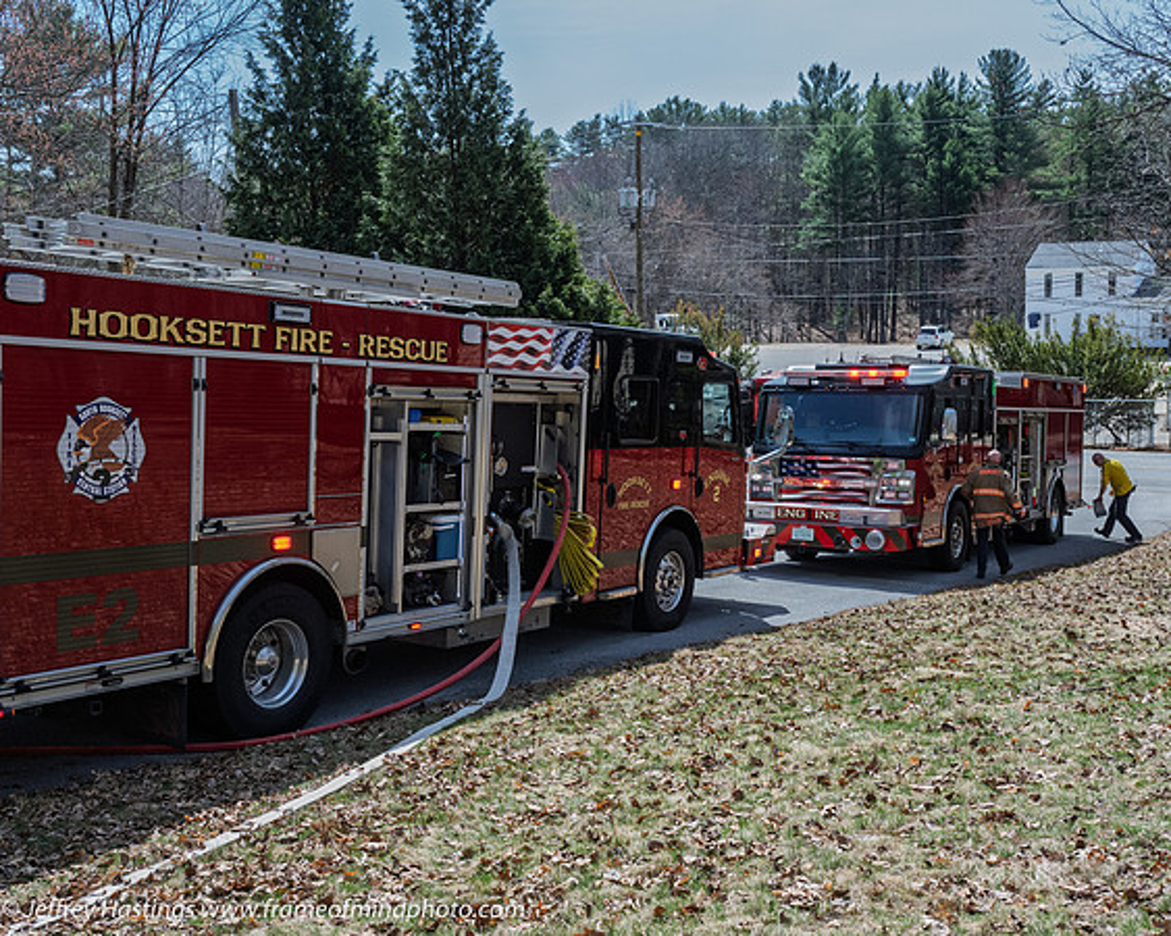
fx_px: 1363
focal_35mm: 39
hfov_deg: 46.5
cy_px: 500
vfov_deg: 37.9
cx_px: 604
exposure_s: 1/1250
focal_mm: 28.5
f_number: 7.1
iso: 1000
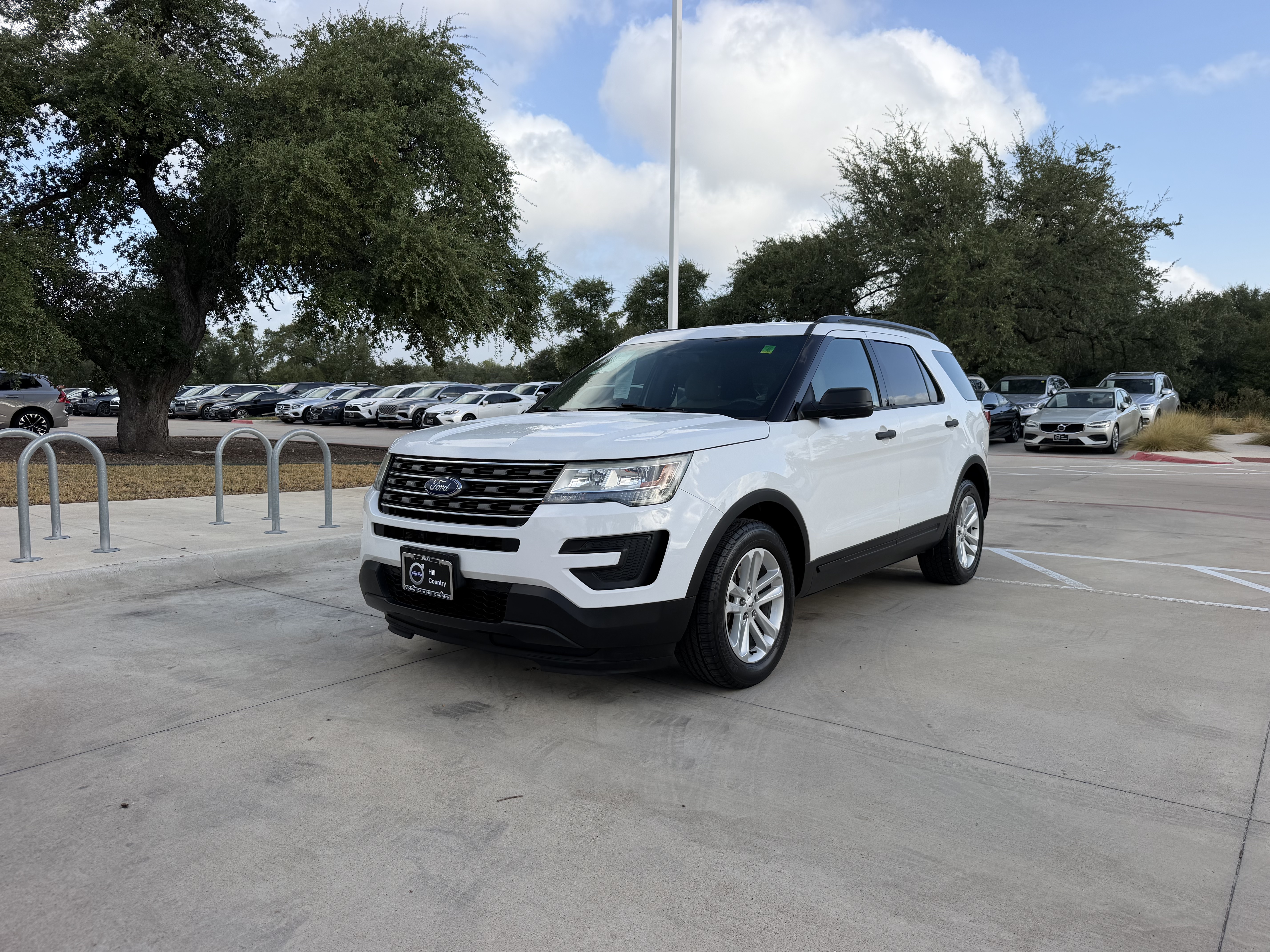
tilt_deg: -7.9
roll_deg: -0.4
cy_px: 476
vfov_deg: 56.8
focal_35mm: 24
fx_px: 881
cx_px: 635
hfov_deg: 71.6
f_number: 1.78
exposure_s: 1/2611
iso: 80
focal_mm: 6.76
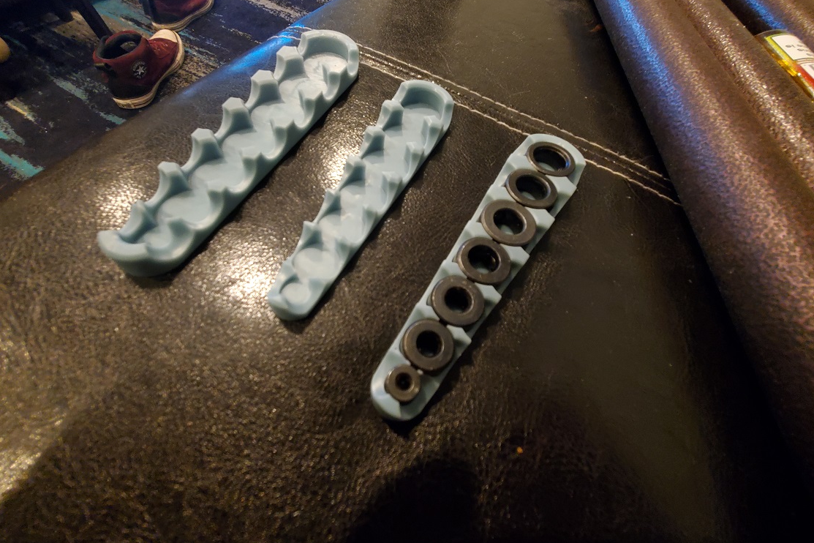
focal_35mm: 14
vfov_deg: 81.0
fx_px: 317
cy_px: 247
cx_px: 393
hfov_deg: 104.2
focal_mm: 1.8
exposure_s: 1/9
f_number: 2.2
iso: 1000
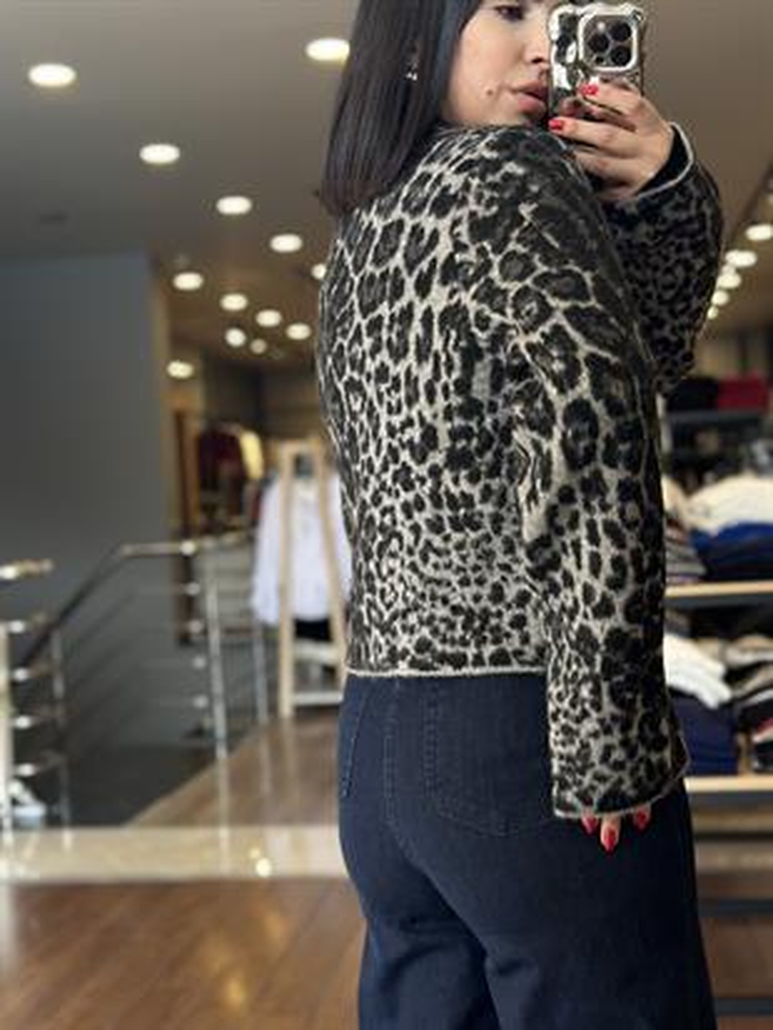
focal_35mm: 48
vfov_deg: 39.6
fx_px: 1428
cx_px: 386
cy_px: 515
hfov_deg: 30.3
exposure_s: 1/130
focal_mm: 6.86
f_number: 1.78
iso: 125
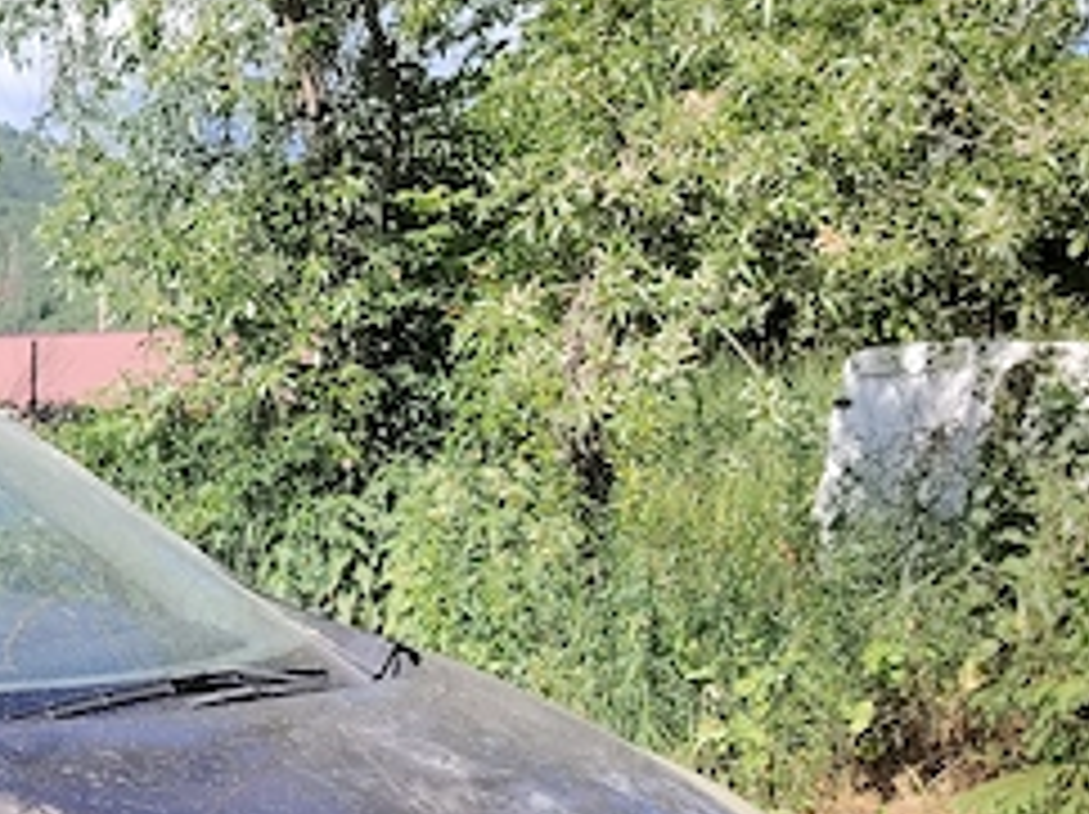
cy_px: 706
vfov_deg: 18.8
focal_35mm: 77
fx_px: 2420
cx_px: -130
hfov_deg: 23.7
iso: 182
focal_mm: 5.25
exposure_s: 1/900
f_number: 1.75
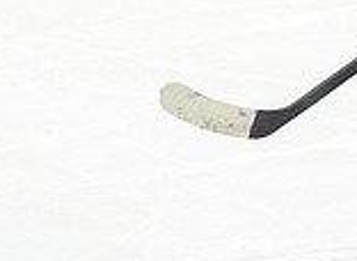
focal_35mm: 2770
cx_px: 783
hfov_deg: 0.7
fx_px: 28306
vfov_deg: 0.5
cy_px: -79
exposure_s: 1/640
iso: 1600
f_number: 4.5
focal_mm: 600
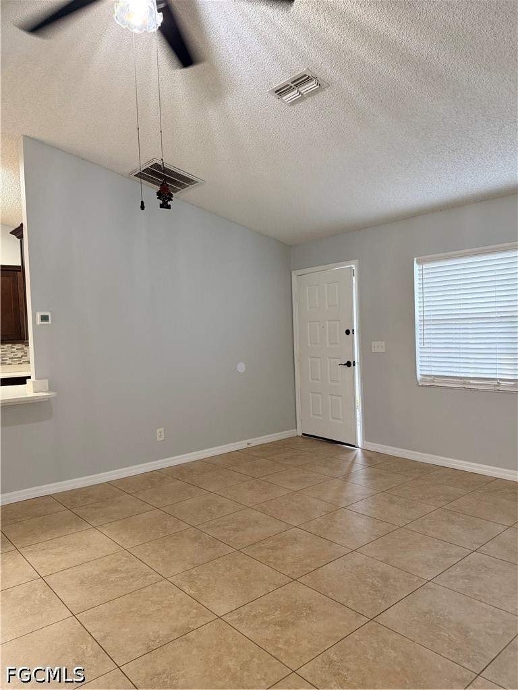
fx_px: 479
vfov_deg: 71.6
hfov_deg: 56.8
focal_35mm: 24
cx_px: 259
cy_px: 345
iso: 250
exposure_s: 1/60
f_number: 1.78
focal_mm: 6.76
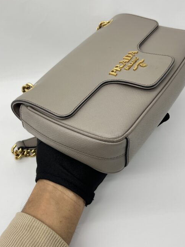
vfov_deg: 45.7
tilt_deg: -48.2
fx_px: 292
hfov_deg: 35.1
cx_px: 101
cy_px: 113
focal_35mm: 41
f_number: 1.5
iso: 32
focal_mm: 5.7
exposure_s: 1/105
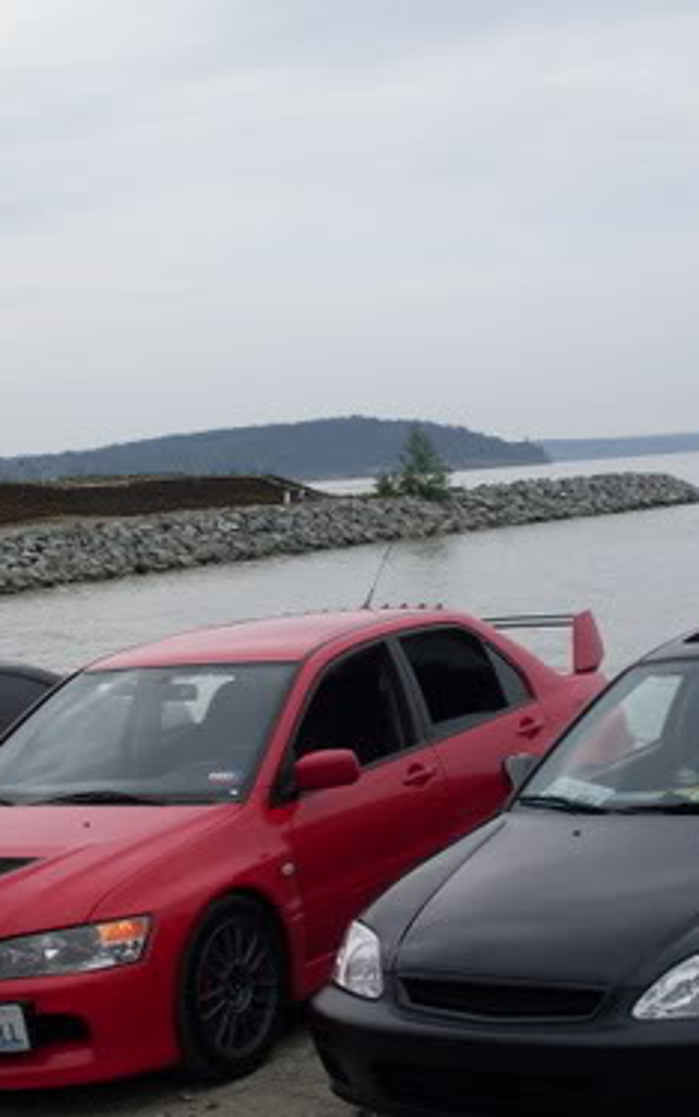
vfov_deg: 29.7
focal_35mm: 69
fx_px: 2102
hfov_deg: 18.8
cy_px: 666
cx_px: 257
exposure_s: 1/125
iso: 80
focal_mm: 6.3
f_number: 8.4
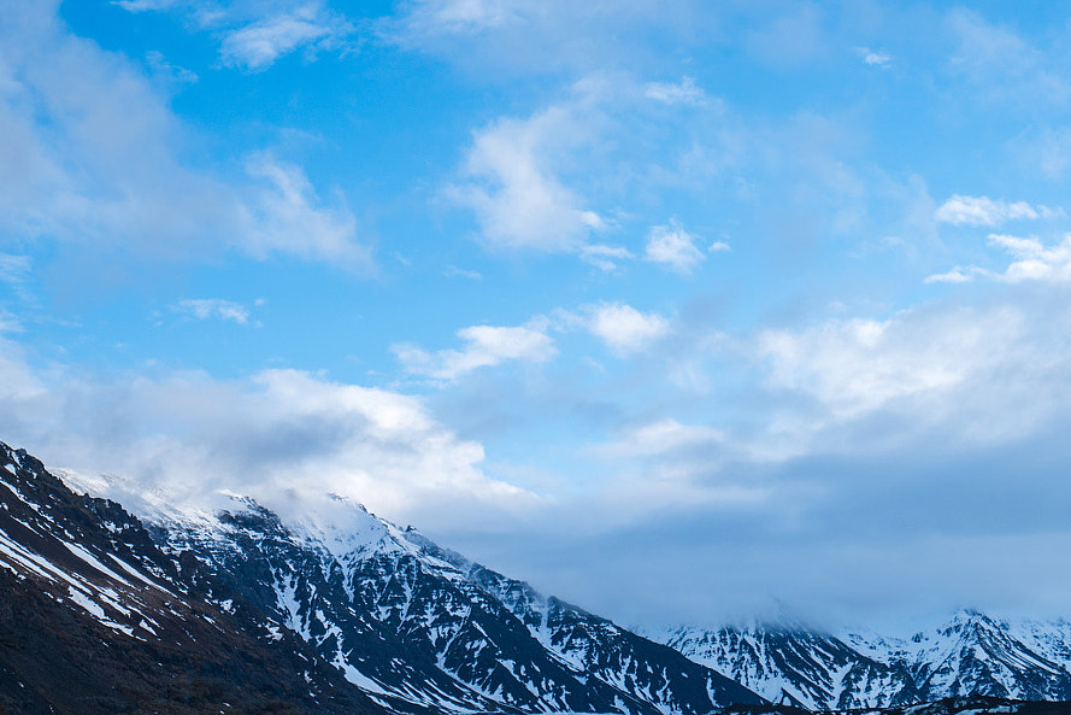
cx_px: 723
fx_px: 1874
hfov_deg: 31.6
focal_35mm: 63
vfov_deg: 21.5
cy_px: 437
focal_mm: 35
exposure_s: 1/640
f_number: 4
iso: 100
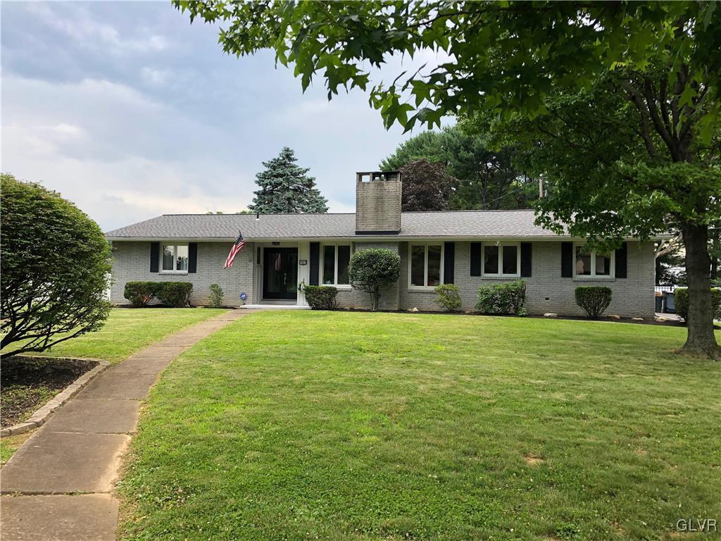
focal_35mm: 28
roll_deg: -0.4
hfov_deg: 63.4
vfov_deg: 49.7
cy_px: 270
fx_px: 583
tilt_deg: +1.0
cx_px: 360
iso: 20
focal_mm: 3.99
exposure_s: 1/121
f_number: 1.8
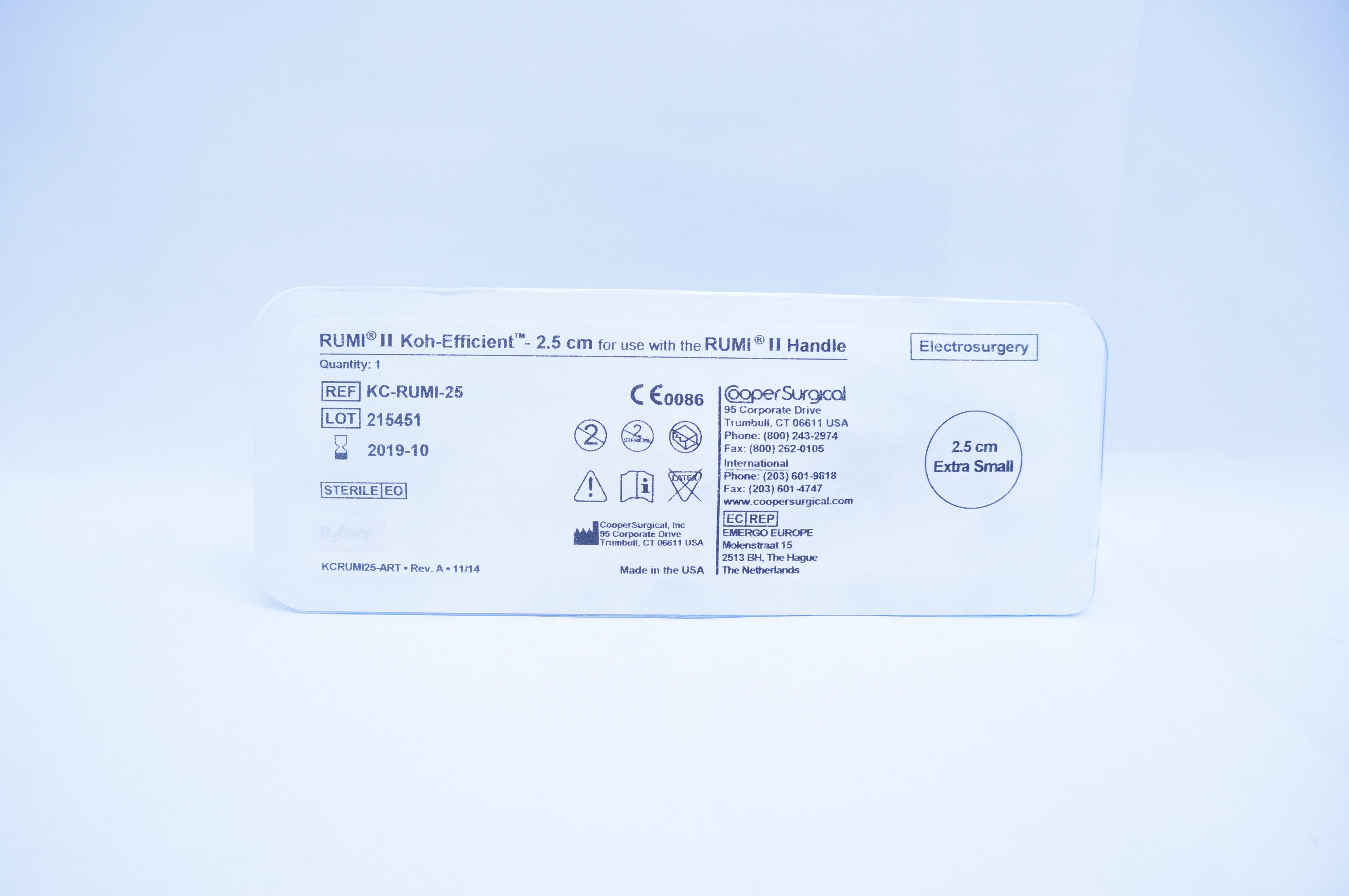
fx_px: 1011
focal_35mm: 27
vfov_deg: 47.8
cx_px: 674
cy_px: 448
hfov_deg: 67.4
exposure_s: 1/200
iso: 800
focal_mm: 18
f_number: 4.5
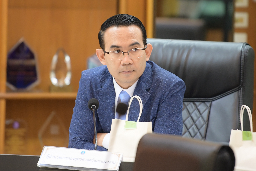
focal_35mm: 300
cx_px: 128
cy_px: 86
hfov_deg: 6.9
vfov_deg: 4.6
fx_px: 2132
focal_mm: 200
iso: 1250
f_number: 2.8
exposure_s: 1/100
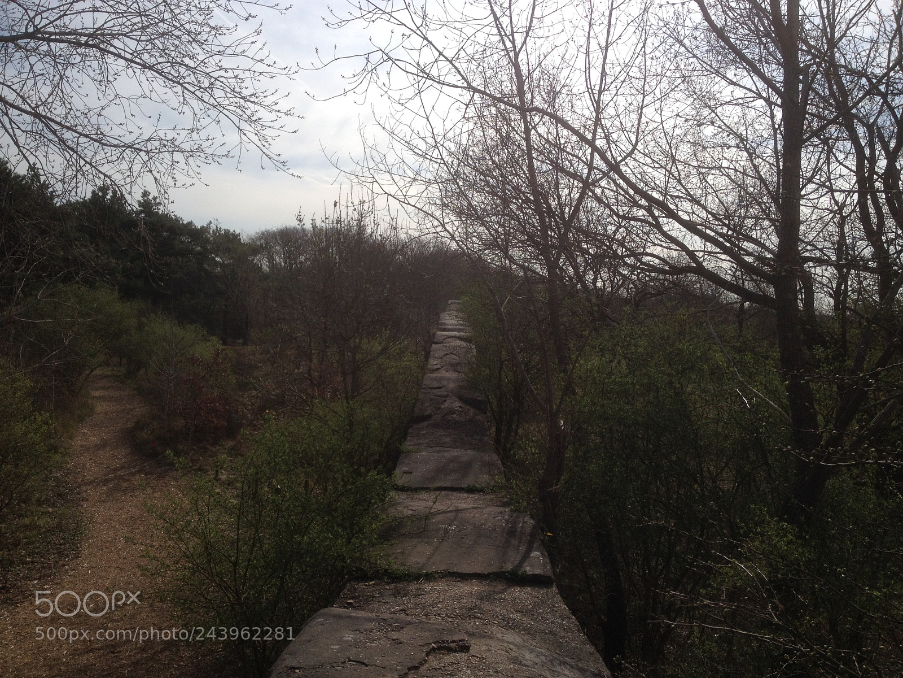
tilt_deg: -1.0
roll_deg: -3.1
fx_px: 913
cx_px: 452
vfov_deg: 40.7
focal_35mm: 35
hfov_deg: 52.6
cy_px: 339
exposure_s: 1/2907
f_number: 2.4
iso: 50
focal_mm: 4.28
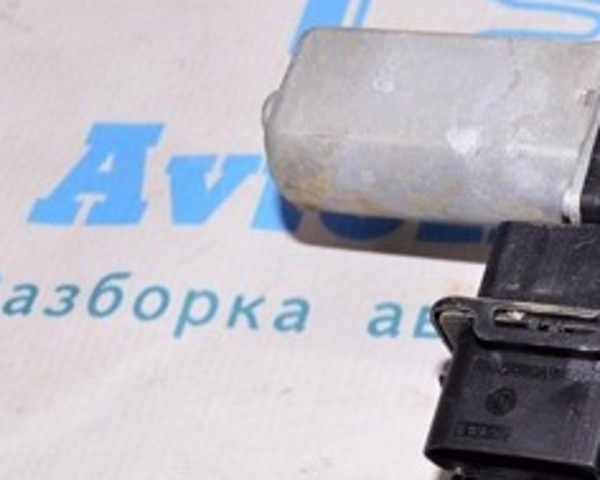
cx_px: 664
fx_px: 1692
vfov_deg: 16.2
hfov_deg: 19.3
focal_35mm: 95
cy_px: 230
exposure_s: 1/200
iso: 1600
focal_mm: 25
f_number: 8
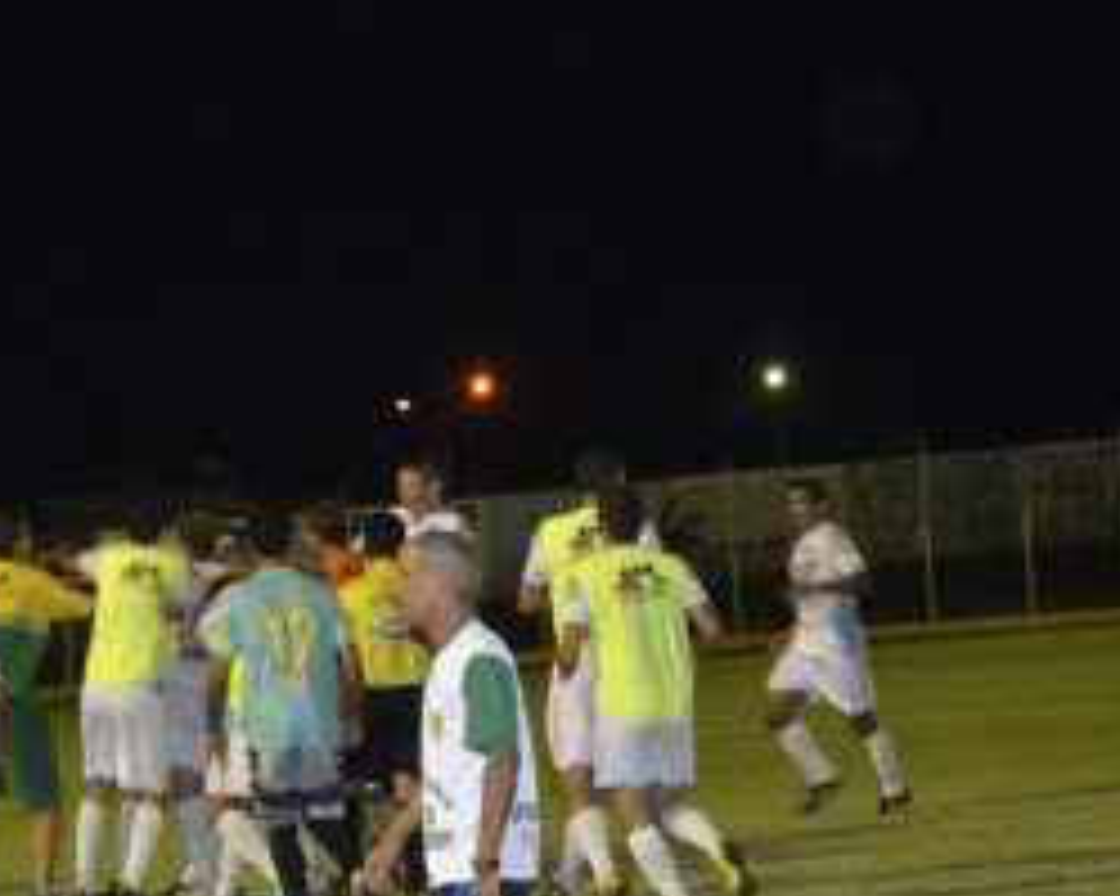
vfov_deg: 9.4
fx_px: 5434
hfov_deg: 11.7
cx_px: 202
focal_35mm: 164
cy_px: 601
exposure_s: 1/60
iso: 3200
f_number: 5
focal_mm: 58
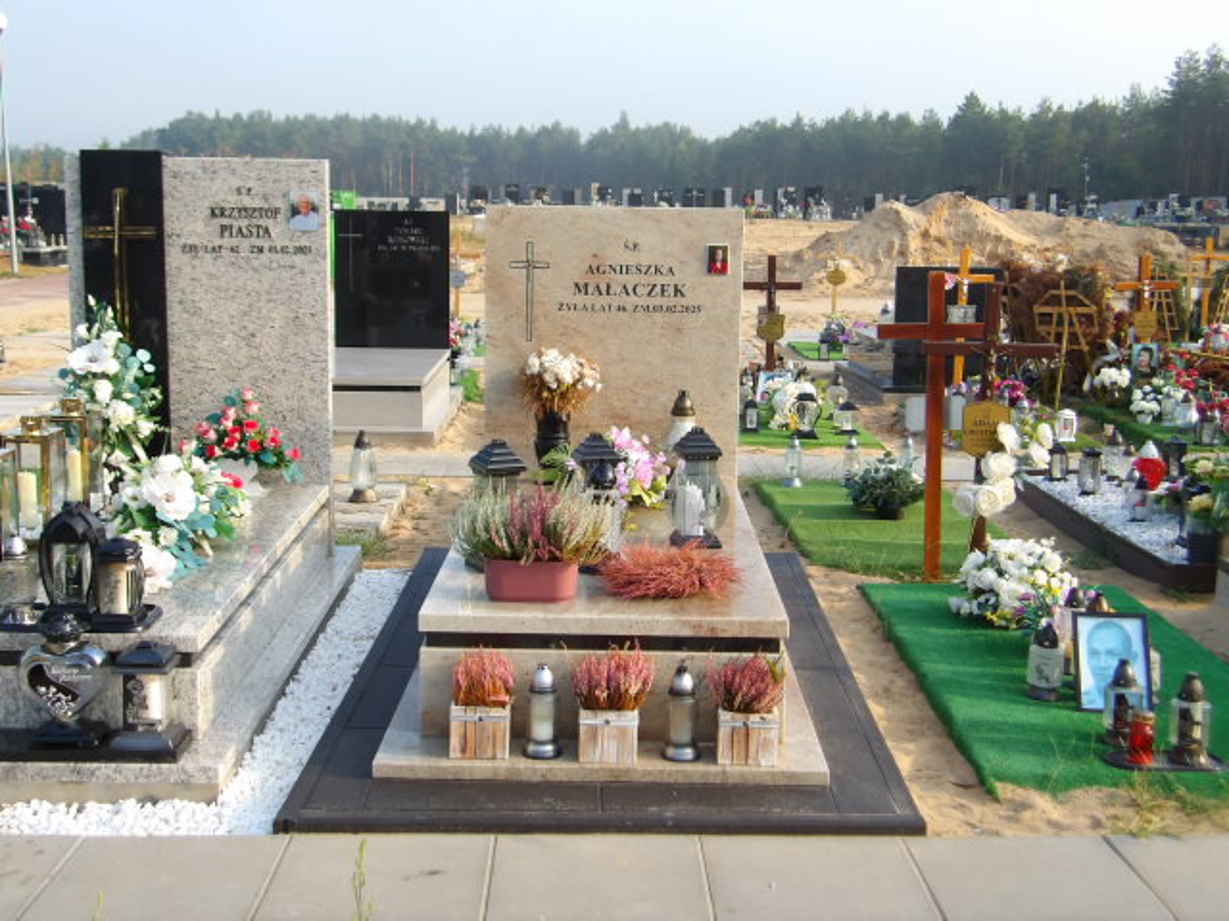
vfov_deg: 34.3
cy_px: 460
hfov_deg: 44.8
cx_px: 614
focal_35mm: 42
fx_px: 1491
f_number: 3.7
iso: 100
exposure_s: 1/301
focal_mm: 7.6
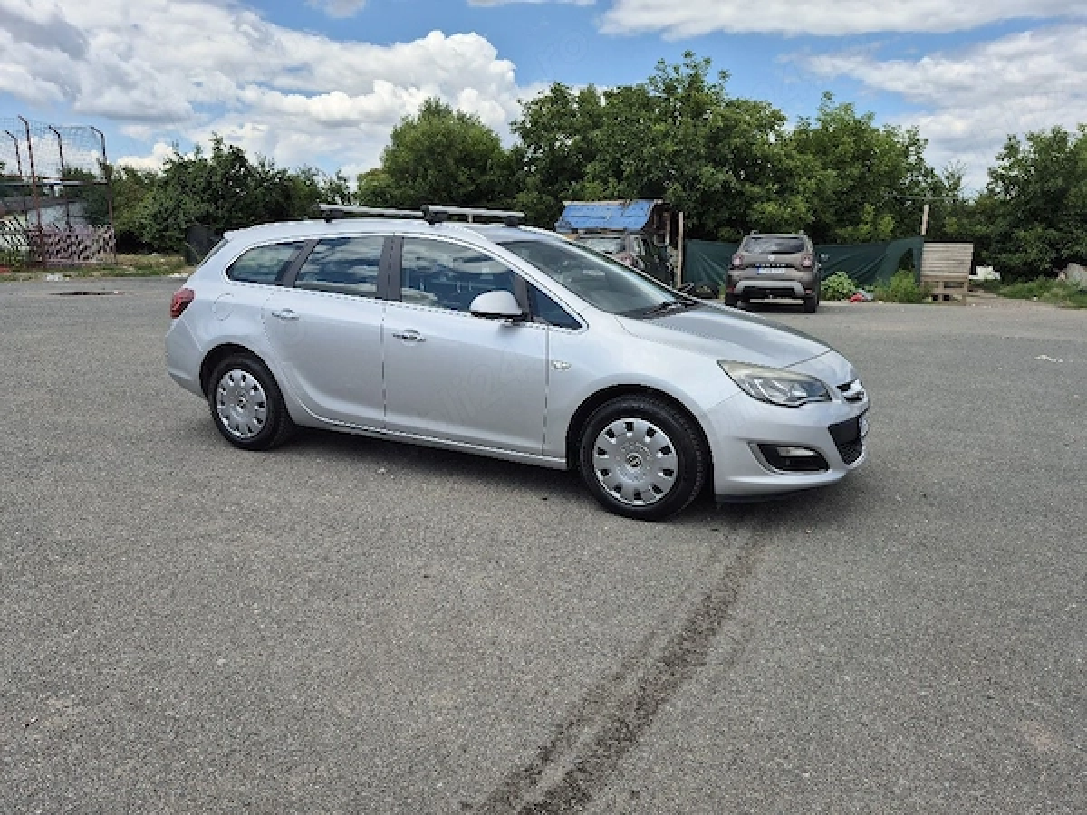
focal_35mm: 23
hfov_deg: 73.9
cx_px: 544
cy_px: 408
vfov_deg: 58.9
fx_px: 722
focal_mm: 5.4
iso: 25
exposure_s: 1/1667
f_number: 1.8
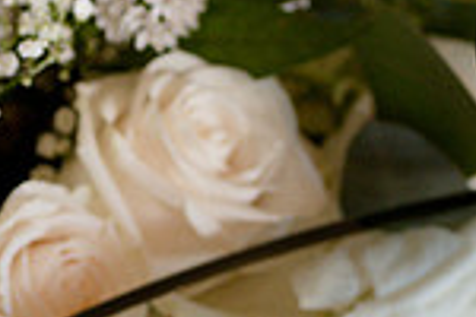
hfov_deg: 5.1
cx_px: 559
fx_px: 5368
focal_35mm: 406
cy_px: 372
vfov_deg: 3.4
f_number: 5.6
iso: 2500
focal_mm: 105
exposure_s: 1/250
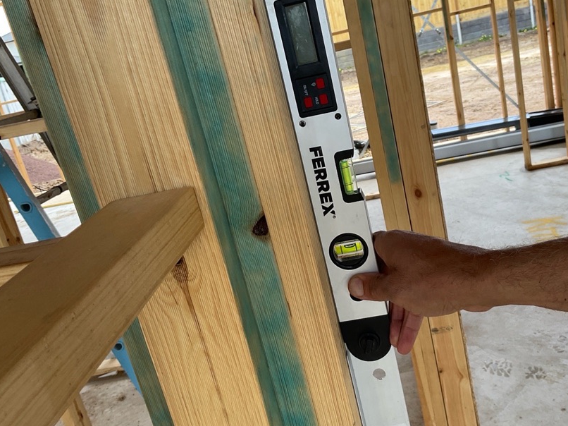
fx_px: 591
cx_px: 333
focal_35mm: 36
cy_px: 207
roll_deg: +12.7
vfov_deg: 39.6
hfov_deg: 51.1
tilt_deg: -14.5
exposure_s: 1/214
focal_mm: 3
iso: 16
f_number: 1.8
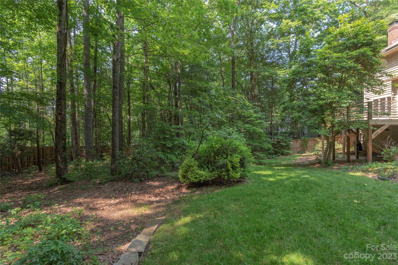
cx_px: 199
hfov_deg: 93.3
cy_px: 132
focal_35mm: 17
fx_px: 188
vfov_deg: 70.5
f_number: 7.1
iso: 80
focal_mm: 17
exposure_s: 1/30
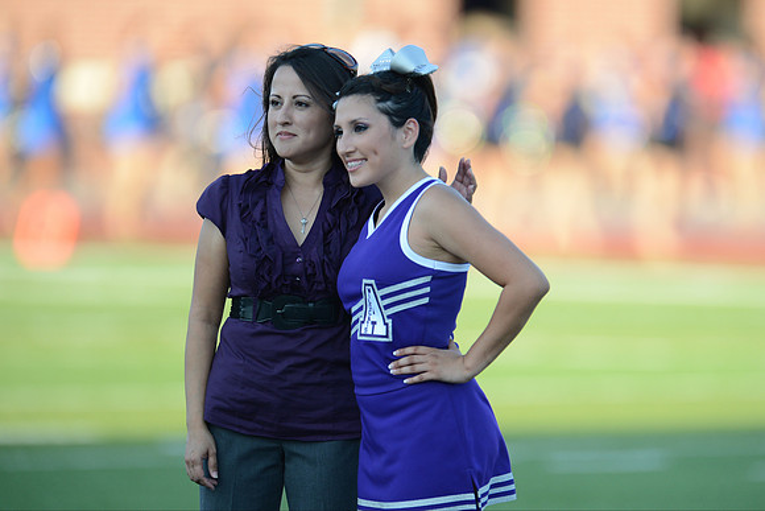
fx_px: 11690
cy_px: 256
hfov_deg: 3.7
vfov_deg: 2.5
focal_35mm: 550
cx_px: 382
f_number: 4
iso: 800
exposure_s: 1/1250
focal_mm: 550
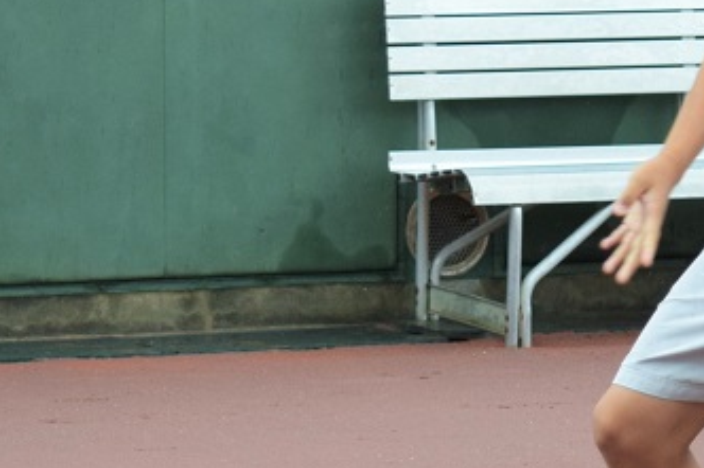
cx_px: 886
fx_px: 6176
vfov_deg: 4.3
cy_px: 133
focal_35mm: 316
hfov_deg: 6.5
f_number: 4.5
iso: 800
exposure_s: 1/640
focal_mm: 70
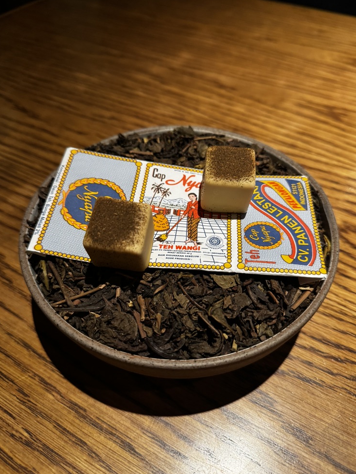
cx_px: 183
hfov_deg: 54.9
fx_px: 343
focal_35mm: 25
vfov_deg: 69.4
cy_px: 228
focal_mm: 6.76
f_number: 1.78
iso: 640
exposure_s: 1/33
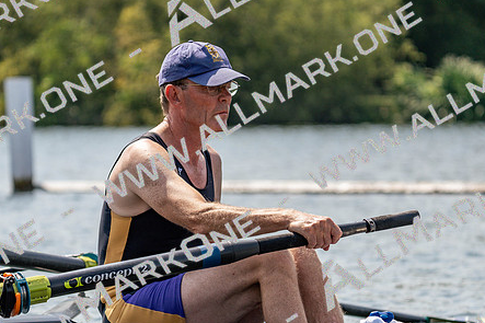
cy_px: 207
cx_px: 228
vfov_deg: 5.2
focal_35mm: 262
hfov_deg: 7.9
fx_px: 3528
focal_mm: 200
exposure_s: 1/1600
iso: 200
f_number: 5.6
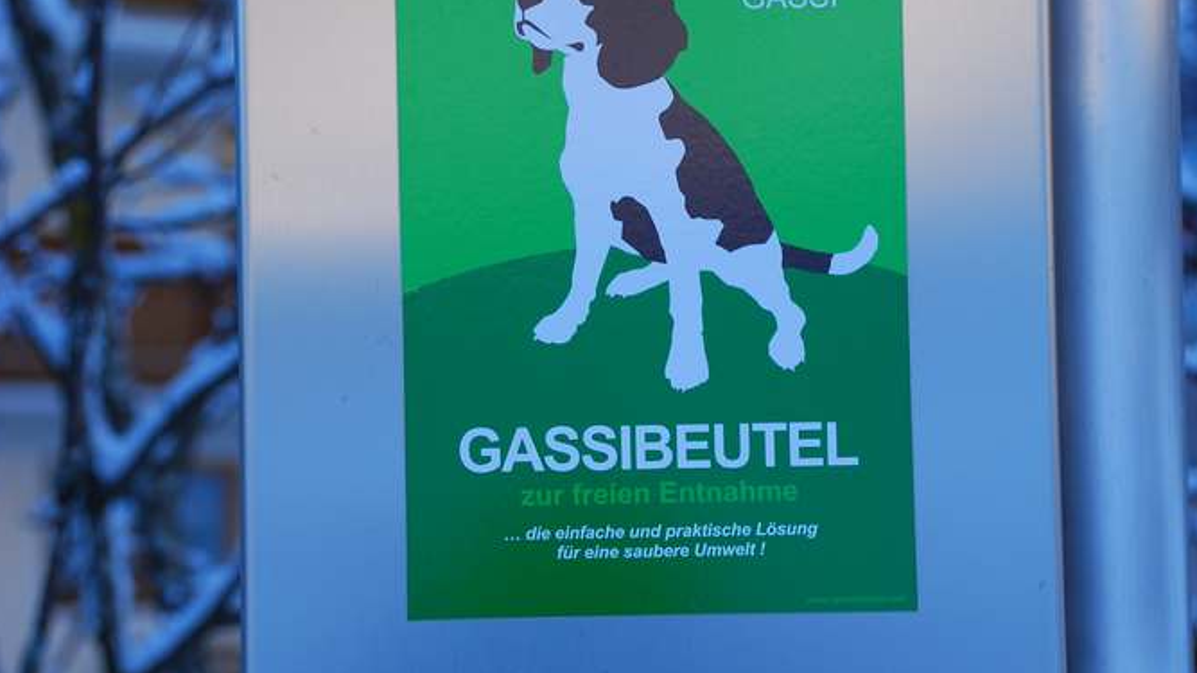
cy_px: 336
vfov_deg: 8.7
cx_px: 606
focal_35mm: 140
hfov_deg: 15.3
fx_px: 4443
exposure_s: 1/100
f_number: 5.3
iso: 100
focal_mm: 58
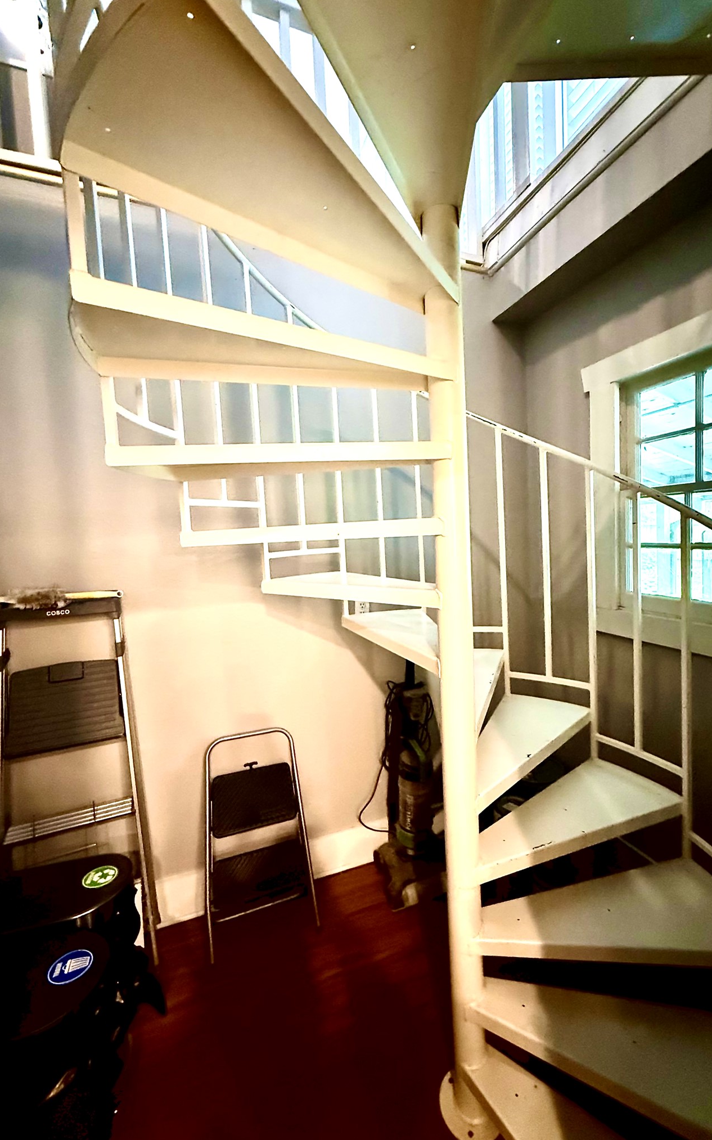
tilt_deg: -2.8
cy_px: 565
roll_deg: +2.5
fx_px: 466
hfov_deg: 74.6
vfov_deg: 101.5
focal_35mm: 15
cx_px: 385
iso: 1000
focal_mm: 2.22
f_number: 2.2
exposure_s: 1/40
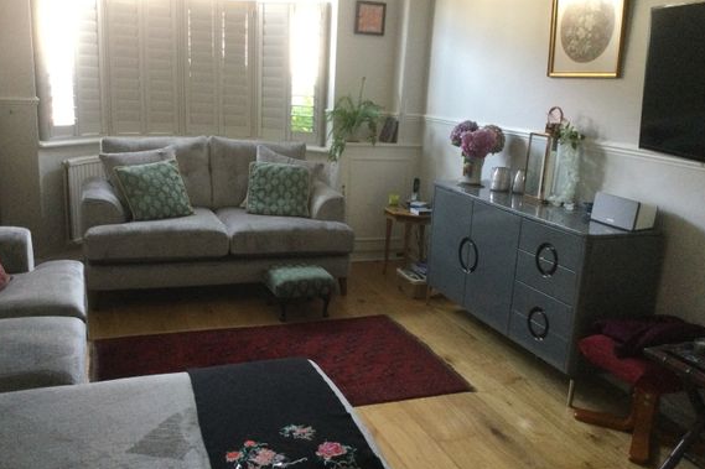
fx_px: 666
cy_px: 256
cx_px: 342
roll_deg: -4.3
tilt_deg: -16.9
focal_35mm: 34
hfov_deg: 55.8
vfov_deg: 38.8
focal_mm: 3.3
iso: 250
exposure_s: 1/33
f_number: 2.4
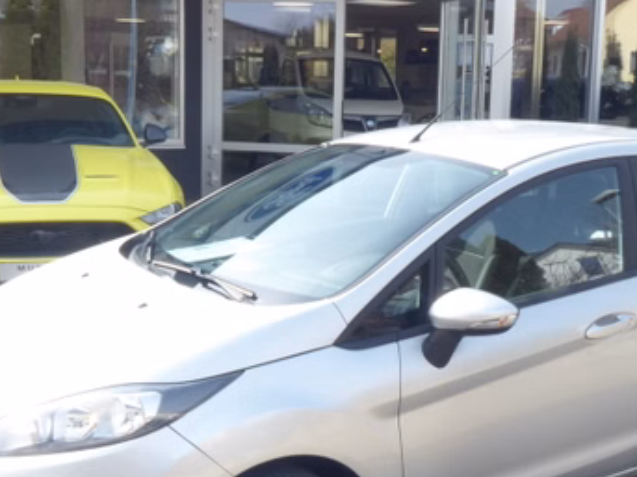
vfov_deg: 26.0
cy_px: 286
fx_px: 1030
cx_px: 349
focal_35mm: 56
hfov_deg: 34.3
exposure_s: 1/40
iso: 80
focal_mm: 4.3
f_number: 8
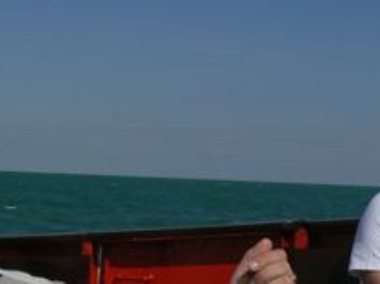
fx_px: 768
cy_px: 192
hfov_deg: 27.6
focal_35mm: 70
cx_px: 122
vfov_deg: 20.9
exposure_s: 1/1000
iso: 80
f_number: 8
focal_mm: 6
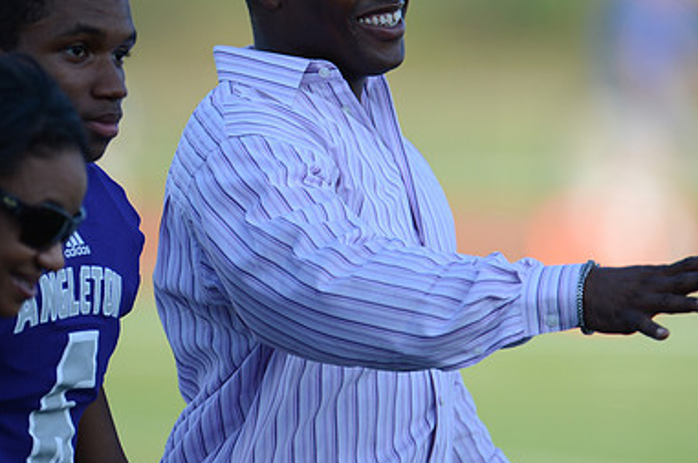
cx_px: 308
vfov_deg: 1.6
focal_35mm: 838
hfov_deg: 2.5
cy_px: 192
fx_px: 16227
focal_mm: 550
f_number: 4
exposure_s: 1/2500
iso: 800
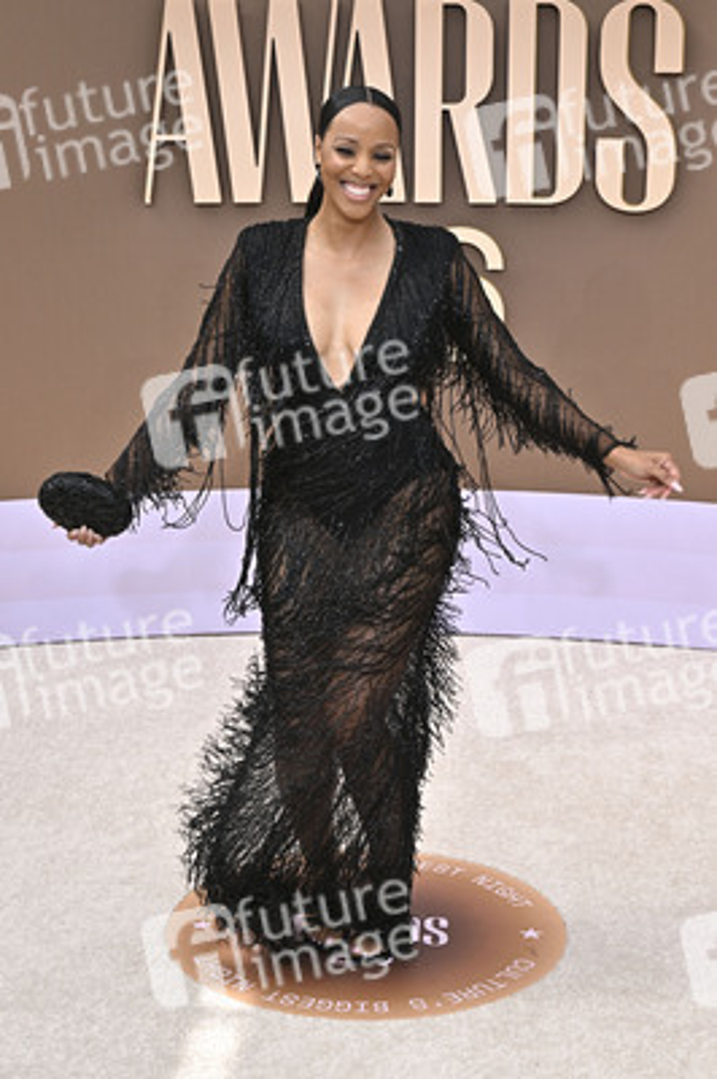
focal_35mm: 60
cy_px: 540
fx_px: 1795
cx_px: 358
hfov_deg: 22.6
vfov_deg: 33.4
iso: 400
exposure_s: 1/320
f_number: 11
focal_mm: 60
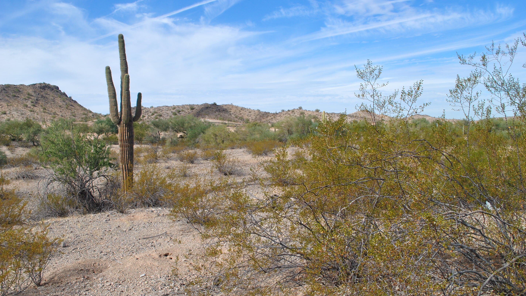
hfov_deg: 56.6
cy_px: 157
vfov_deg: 33.7
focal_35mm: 35
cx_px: 262
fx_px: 488
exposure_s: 1/250
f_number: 10
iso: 160
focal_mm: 22
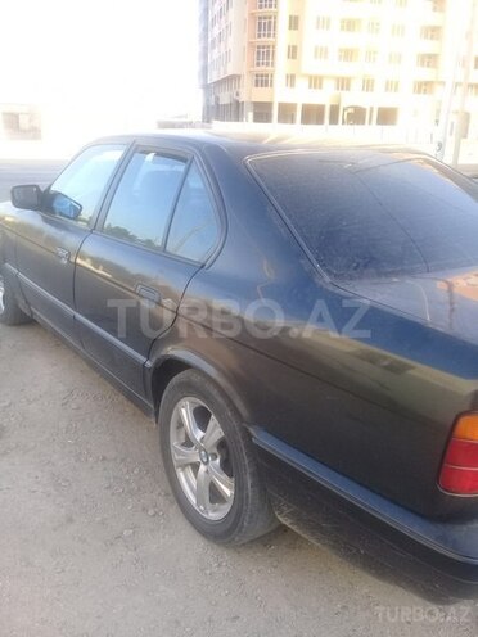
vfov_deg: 58.4
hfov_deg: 45.4
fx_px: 571
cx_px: 239
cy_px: 318
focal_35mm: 31
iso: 50
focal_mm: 3.3
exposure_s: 1/122
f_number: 2.2
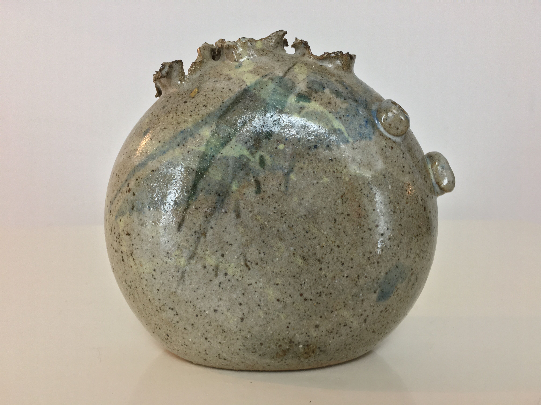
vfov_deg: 48.2
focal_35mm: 29
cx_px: 270
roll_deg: +0.2
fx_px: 453
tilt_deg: -8.3
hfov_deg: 61.7
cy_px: 202
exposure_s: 1/33
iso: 32
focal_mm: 4.15
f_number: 2.2
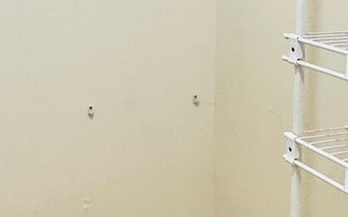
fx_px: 578
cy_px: -43
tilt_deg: -3.3
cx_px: 103
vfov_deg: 20.0
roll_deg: +0.0
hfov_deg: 33.0
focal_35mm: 61
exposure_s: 1/120
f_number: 2.2
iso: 250
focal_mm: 2.22
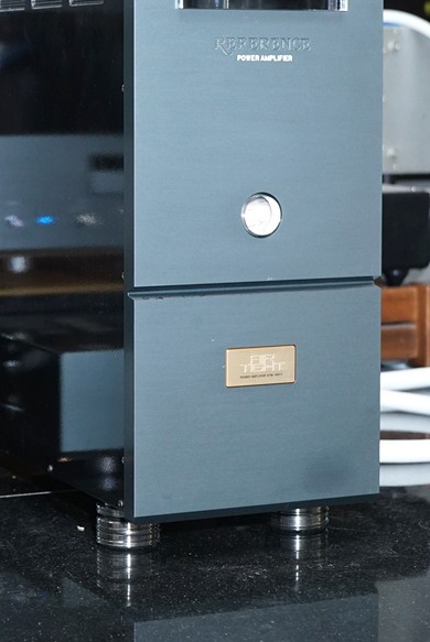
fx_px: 1930
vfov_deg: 18.8
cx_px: 189
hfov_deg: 12.7
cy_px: 203
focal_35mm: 108
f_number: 8
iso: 3200
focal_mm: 70
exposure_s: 1/60
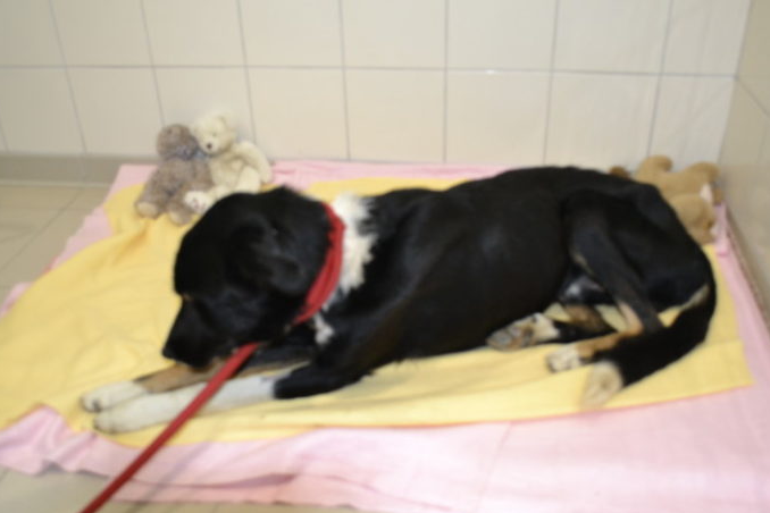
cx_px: 376
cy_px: 245
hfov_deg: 55.8
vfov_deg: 38.9
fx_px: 727
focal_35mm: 34
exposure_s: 1/60
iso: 1400
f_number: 3.8
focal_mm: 20
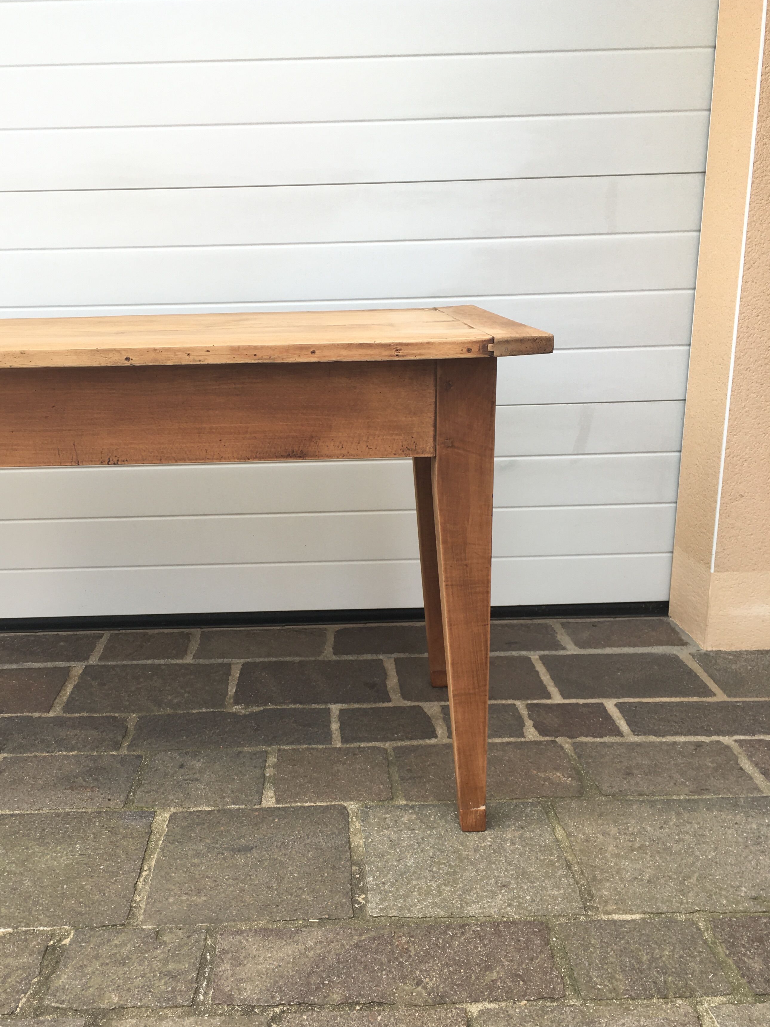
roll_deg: +0.8
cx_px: 322
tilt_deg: -19.5
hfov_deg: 41.7
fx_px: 1008
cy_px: 560
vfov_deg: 53.9
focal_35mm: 34
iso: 25
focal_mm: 4.15
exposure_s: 1/168
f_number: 2.2
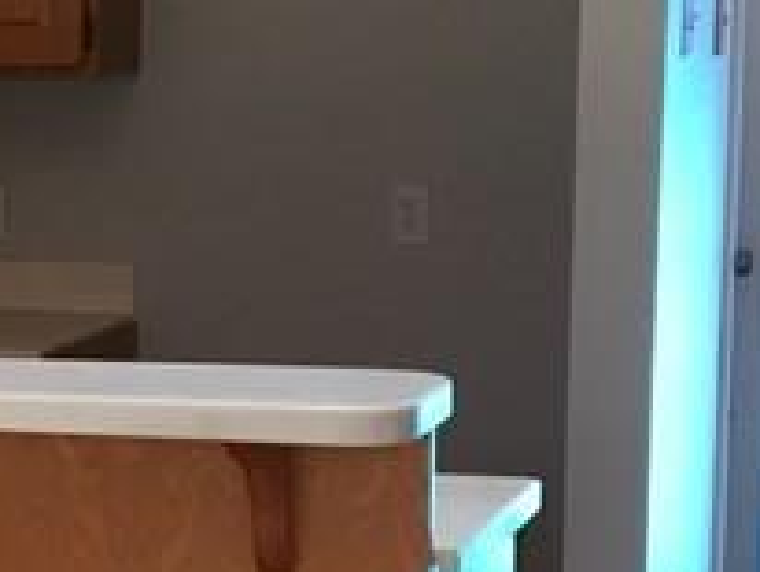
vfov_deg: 10.3
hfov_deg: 12.4
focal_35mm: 144
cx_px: -635
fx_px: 3165
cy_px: 410
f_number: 2.2
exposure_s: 1/30
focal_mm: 4.15
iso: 25
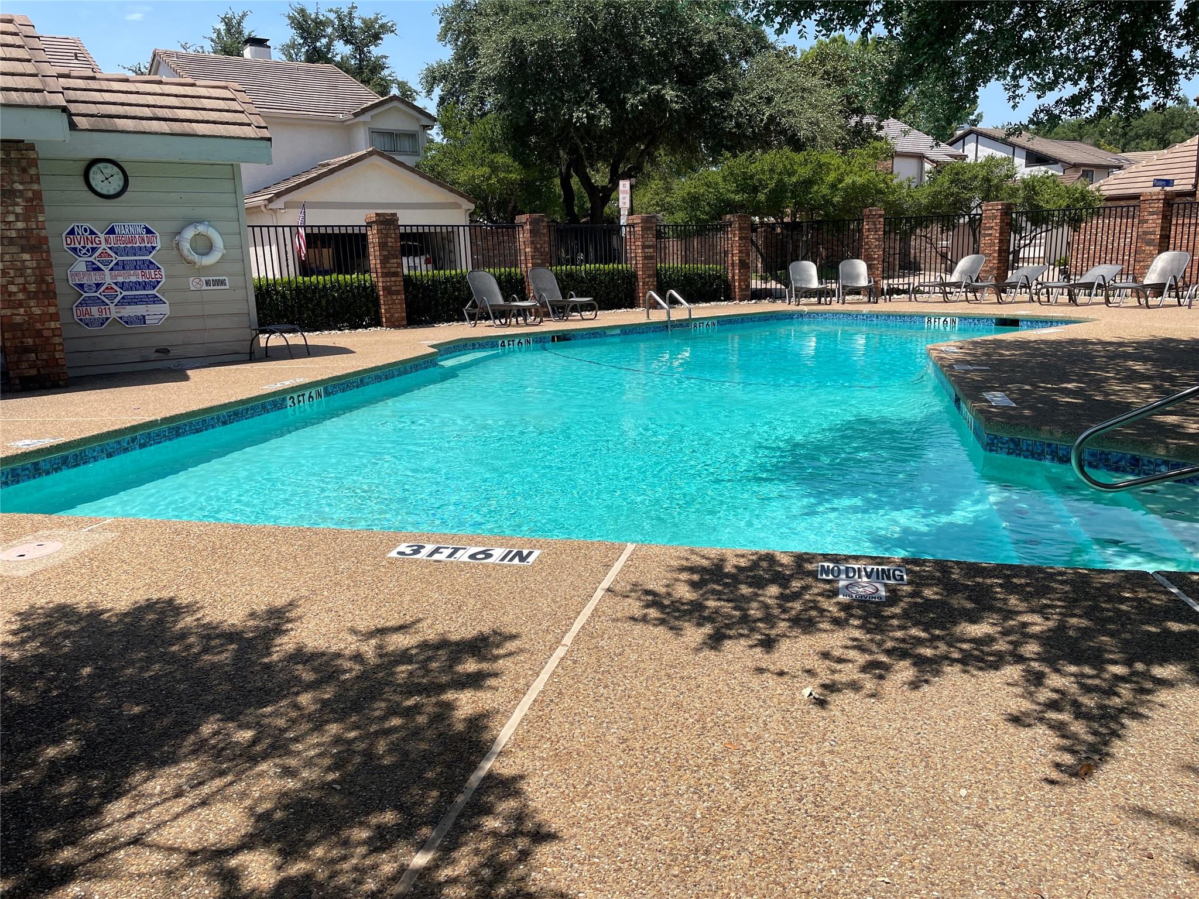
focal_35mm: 26
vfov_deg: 53.1
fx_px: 901
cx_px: 600
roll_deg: +1.5
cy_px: 450
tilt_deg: -11.6
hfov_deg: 67.3
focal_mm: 4.2
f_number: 1.6
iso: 32
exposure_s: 1/3861
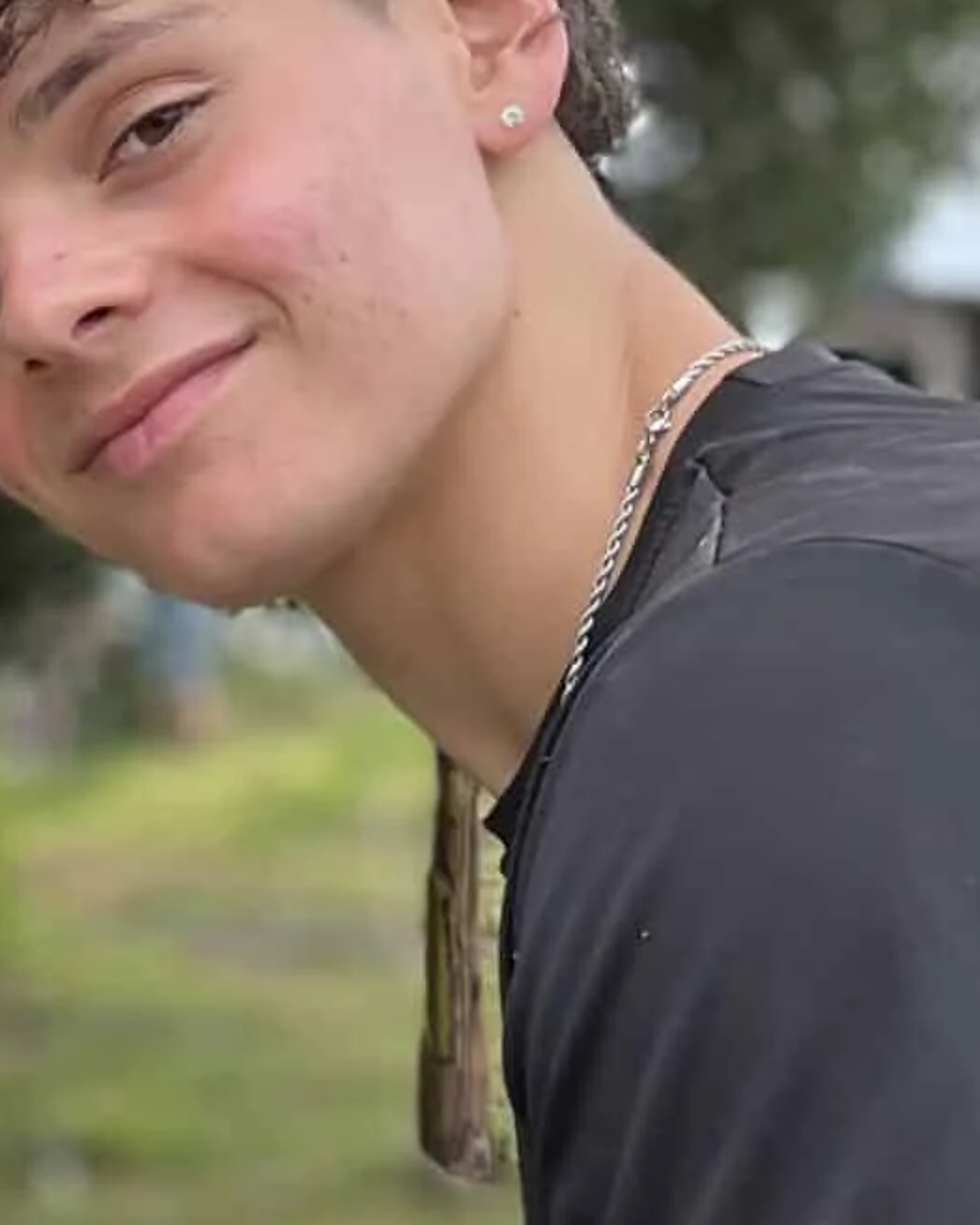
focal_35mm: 130
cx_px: -889
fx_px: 4712
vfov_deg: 14.6
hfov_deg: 11.0
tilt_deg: -4.2
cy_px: 1225
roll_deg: +0.3
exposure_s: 1/696
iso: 50
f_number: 1.6
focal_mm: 5.1
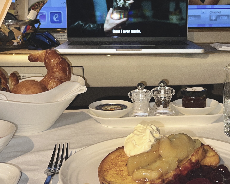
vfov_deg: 26.2
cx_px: 114
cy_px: 77
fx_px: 395
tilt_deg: -6.7
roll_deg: +0.2
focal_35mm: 58
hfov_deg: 32.5
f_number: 1.5
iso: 32
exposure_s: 1/66
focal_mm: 5.7
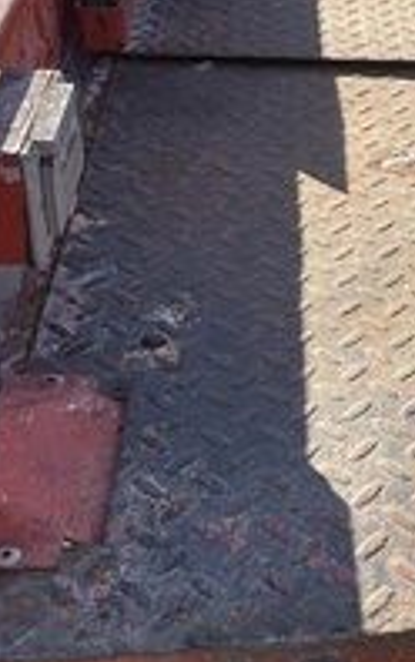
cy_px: 267
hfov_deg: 19.5
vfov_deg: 32.9
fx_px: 1120
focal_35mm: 62
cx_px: 522
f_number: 1.8
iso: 25
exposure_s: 1/912
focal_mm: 3
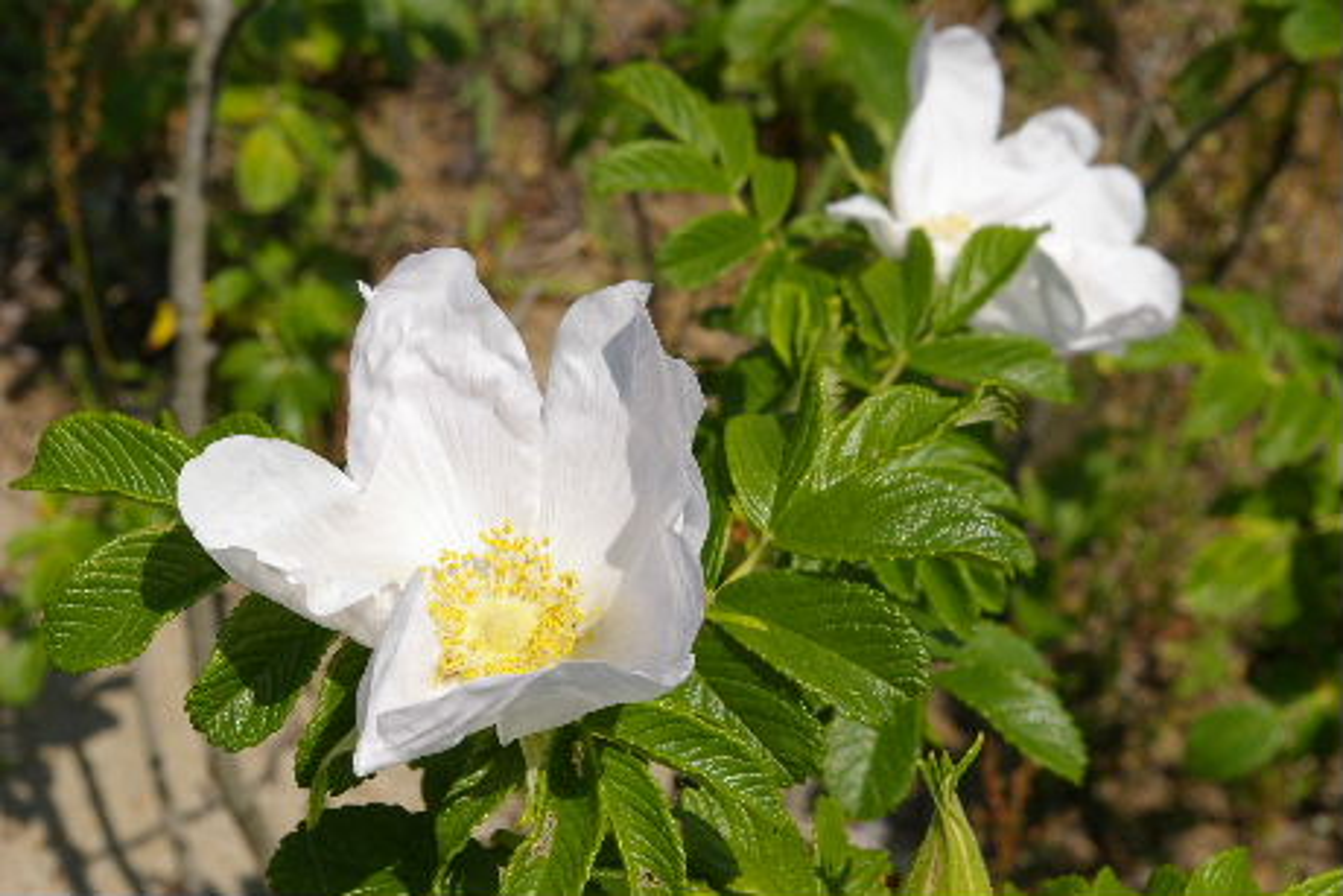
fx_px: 3078
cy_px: 448
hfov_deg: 24.6
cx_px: 672
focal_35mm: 82
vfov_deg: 16.6
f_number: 16
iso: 200
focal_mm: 55
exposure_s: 1/180
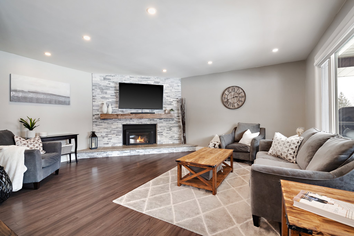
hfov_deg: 96.7
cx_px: 177
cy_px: 118
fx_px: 157
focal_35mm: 16
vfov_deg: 73.7
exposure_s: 1/4
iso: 1600
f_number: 8
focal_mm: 16
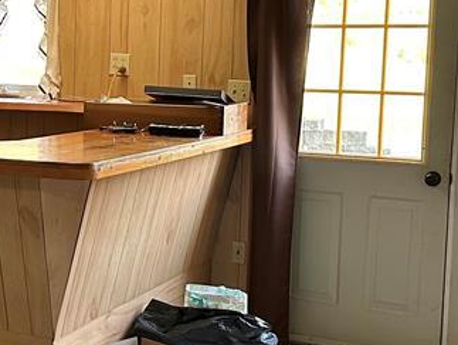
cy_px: 150
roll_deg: -0.5
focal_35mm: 76
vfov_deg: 19.4
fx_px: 1007
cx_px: 31
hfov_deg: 24.8
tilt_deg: -7.7
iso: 400
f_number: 1.78
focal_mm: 6.86
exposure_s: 1/60
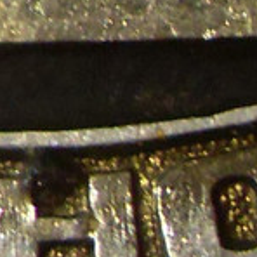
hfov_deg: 7.4
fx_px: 1982
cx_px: 48
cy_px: -375
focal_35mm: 236
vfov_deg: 7.0
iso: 200
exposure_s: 1/8
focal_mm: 6.3
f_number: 2.8
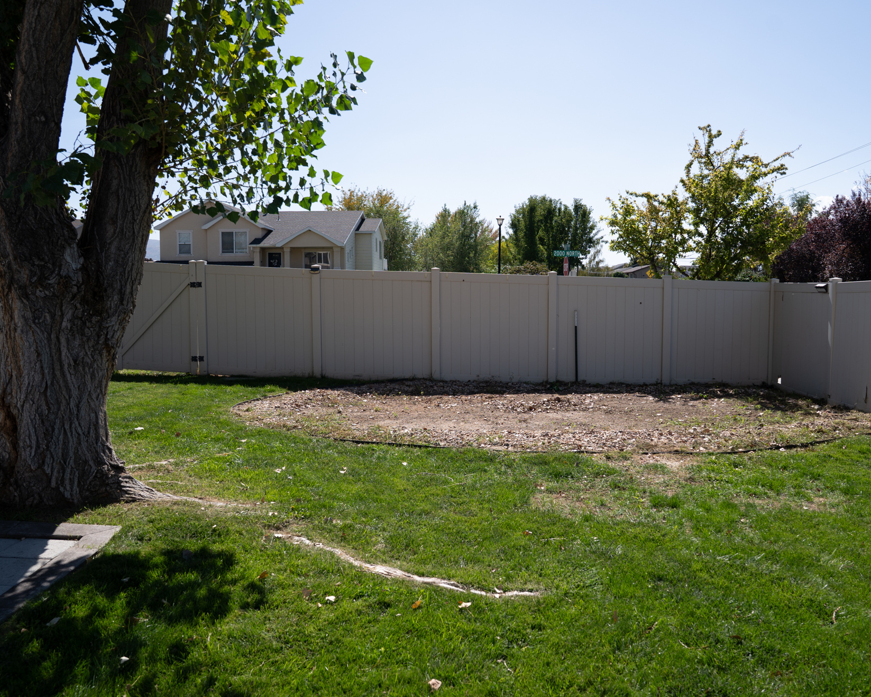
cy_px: 347
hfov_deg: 62.0
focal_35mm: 28
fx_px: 722
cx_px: 491
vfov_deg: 51.5
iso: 100
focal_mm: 24
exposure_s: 1/500
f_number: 5
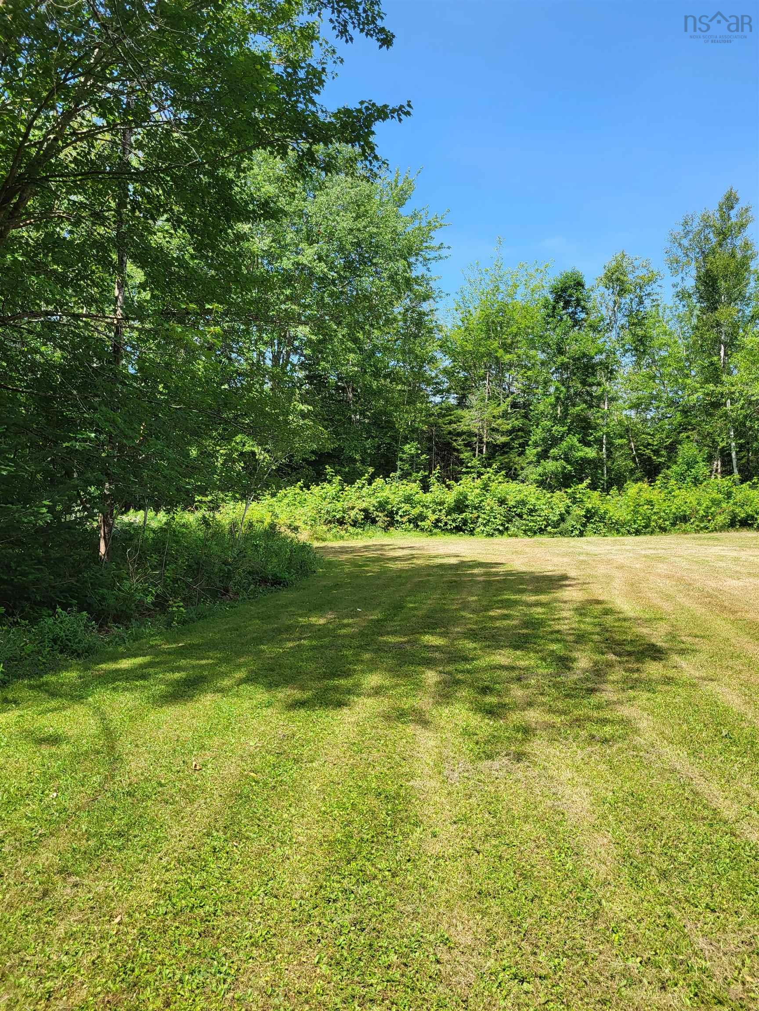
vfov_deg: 67.3
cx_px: 380
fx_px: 760
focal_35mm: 26
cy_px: 506
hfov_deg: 53.1
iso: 40
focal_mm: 5.4
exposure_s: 1/1108
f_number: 1.8
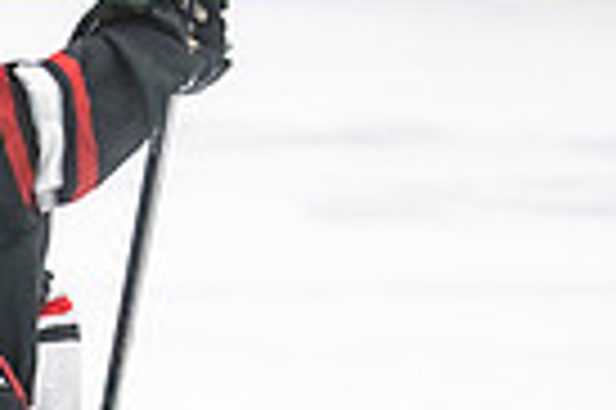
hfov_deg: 5.0
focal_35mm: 410
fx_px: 7007
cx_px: -324
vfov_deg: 3.3
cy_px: 525
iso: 2500
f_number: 3.2
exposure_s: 1/800
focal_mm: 95
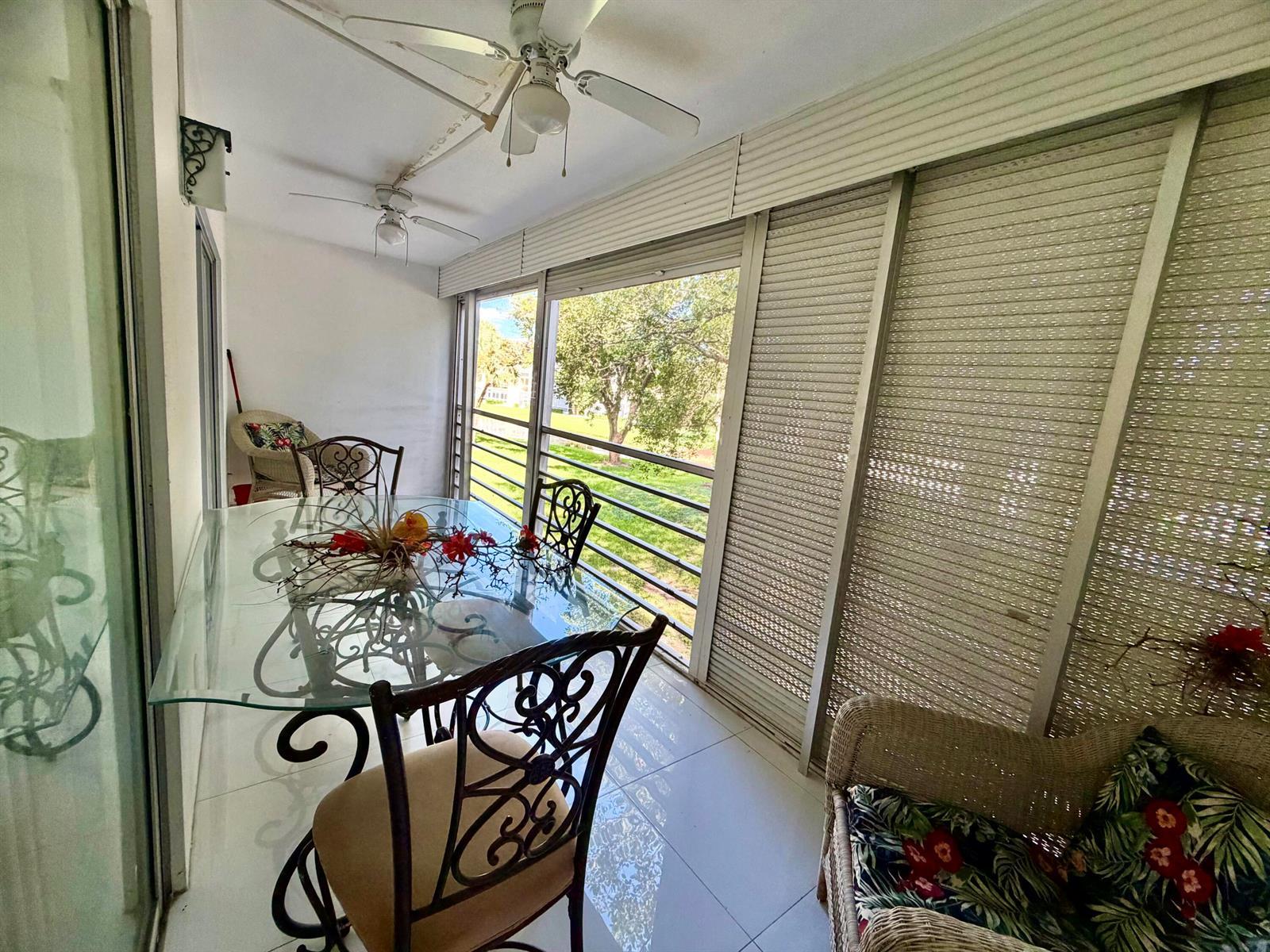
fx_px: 514
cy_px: 476
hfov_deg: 102.1
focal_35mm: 14
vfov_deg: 85.7
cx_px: 635
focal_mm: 2.22
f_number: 2.2
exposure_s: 1/116
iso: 320
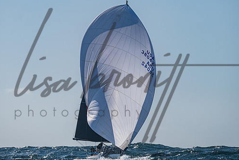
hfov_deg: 5.2
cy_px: 55
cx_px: 111
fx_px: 2637
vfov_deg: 3.5
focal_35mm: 397
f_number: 6.3
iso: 320
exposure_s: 1/6400
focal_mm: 260
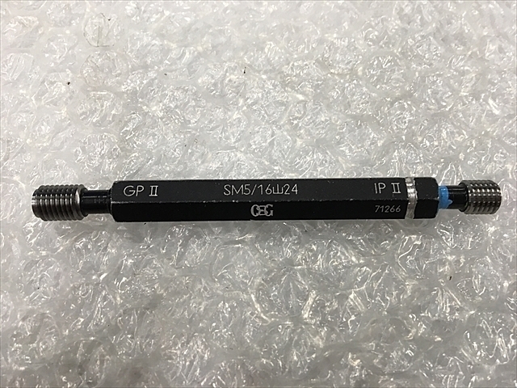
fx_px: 433
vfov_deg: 48.2
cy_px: 194
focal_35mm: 29
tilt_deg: -70.7
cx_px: 258
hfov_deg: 61.7
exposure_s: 1/30
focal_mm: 4.15
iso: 64
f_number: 2.2
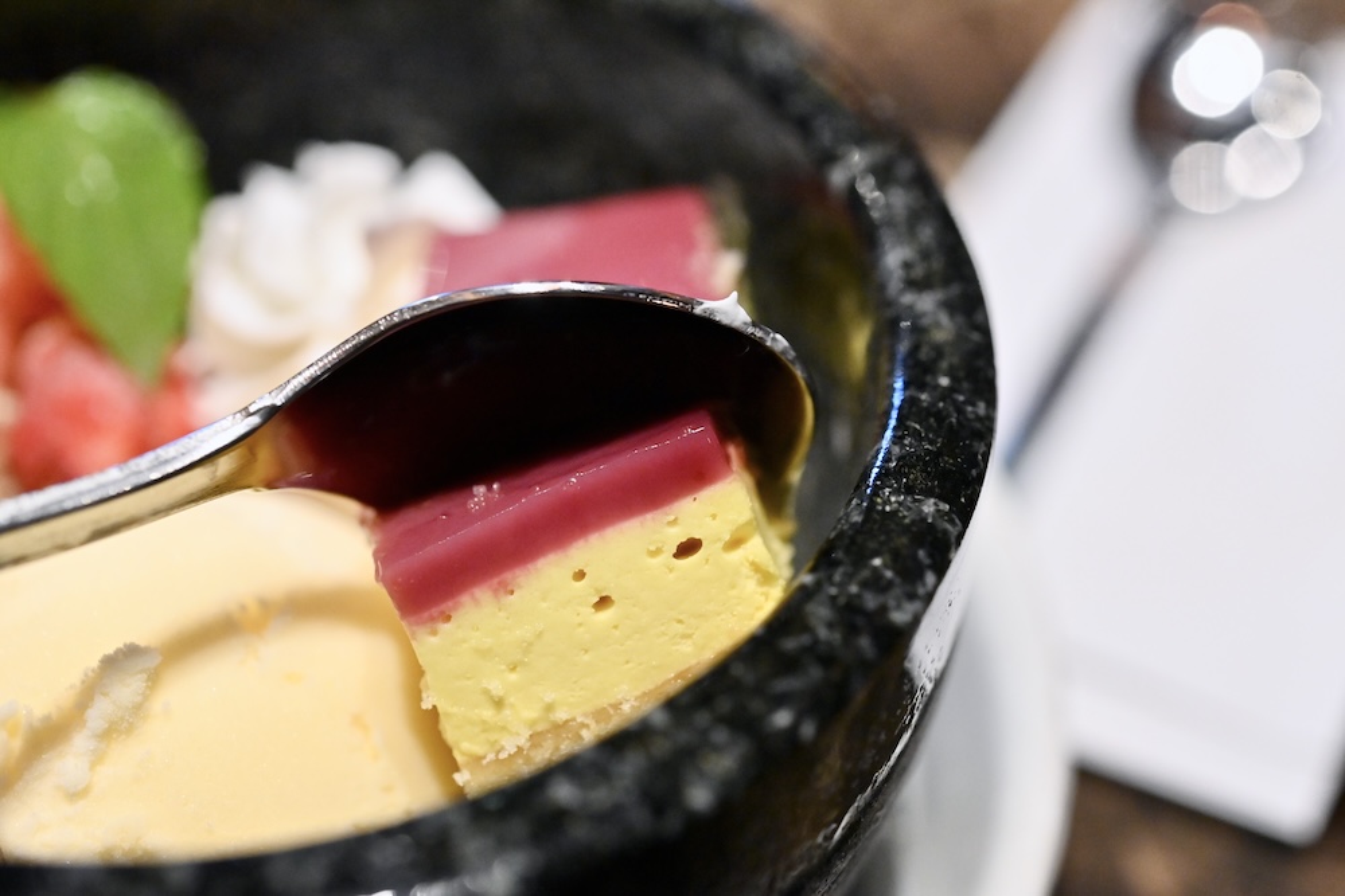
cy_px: 448
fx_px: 2242
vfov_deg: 22.6
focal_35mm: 60
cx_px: 672
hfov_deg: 33.4
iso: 6400
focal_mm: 60
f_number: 5.6
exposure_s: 1/160
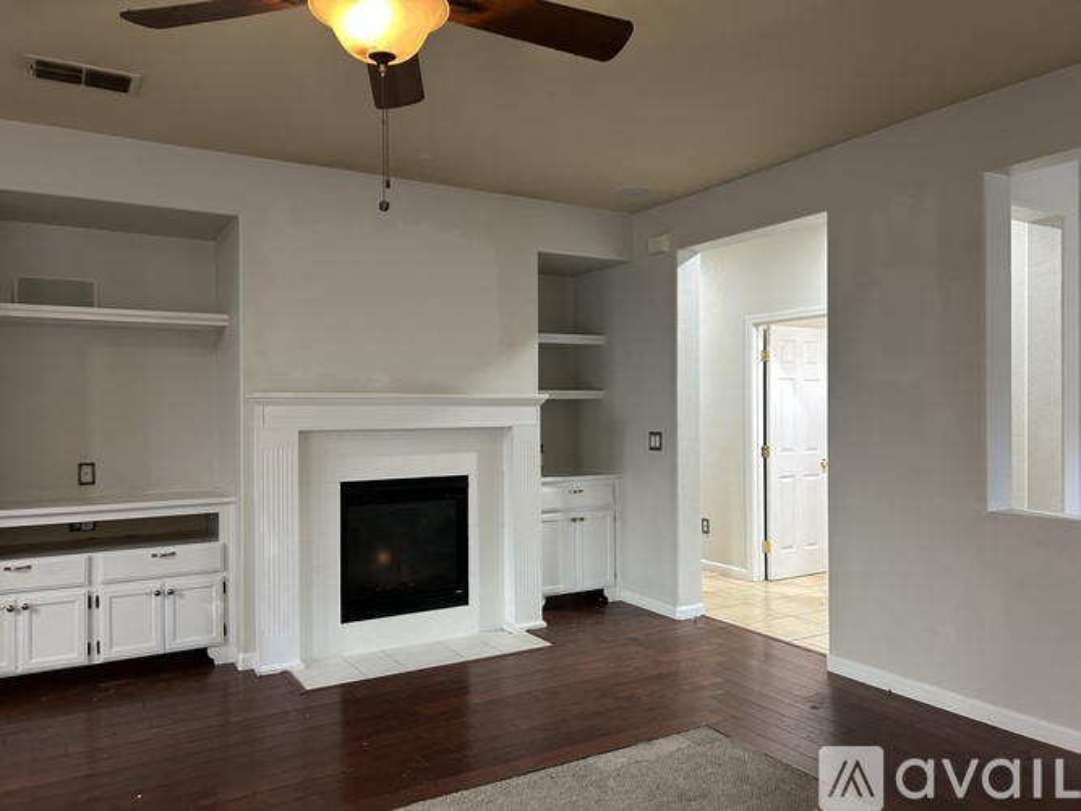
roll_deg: +0.5
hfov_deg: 67.3
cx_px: 540
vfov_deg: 53.0
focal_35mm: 26
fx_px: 812
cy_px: 406
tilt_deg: +0.0
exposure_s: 1/60
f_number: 1.5
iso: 250
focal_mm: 5.7
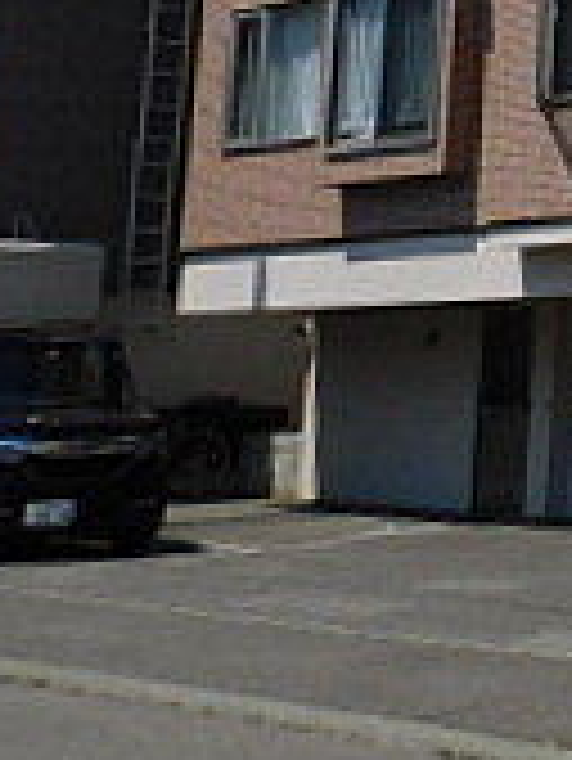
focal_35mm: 91
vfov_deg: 20.1
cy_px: -157
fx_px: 2002
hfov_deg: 12.9
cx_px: 1324
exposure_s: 1/1250
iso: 125
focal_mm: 4.3
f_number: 4.8
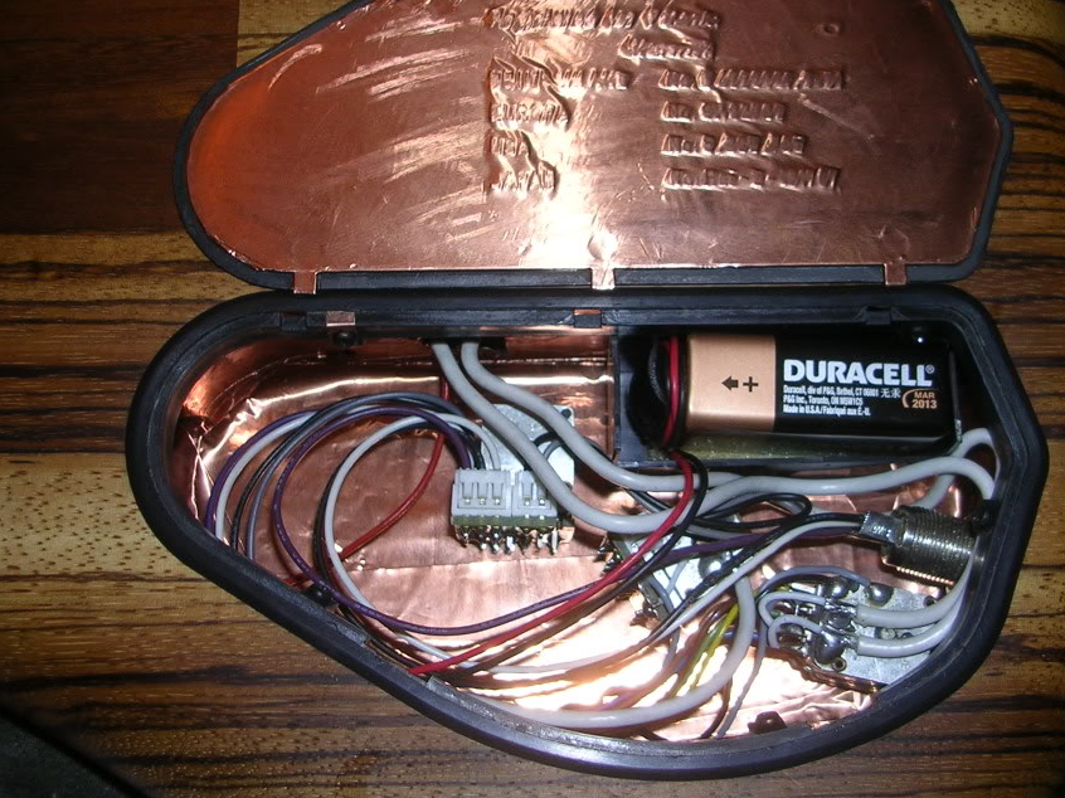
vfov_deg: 31.5
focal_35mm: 46
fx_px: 1415
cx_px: 579
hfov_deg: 41.2
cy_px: 355
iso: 50
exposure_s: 1/60.1
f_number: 2.8
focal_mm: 5.8
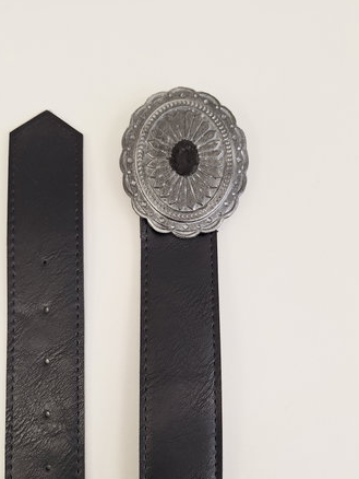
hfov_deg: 49.5
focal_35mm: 28
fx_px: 387
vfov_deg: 63.3
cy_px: 262
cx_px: 145
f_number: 1.8
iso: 40
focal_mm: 5.54
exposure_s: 1/50
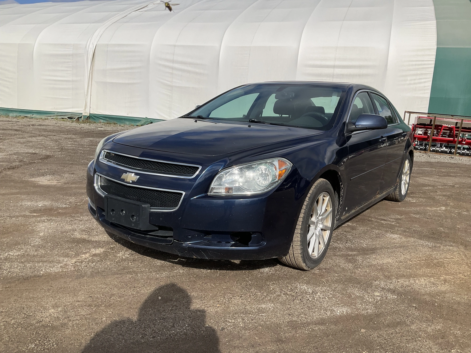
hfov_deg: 61.7
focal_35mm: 29
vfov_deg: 48.2
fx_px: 395
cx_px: 236
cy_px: 176
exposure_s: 1/2959
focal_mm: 3
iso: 25
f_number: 1.8
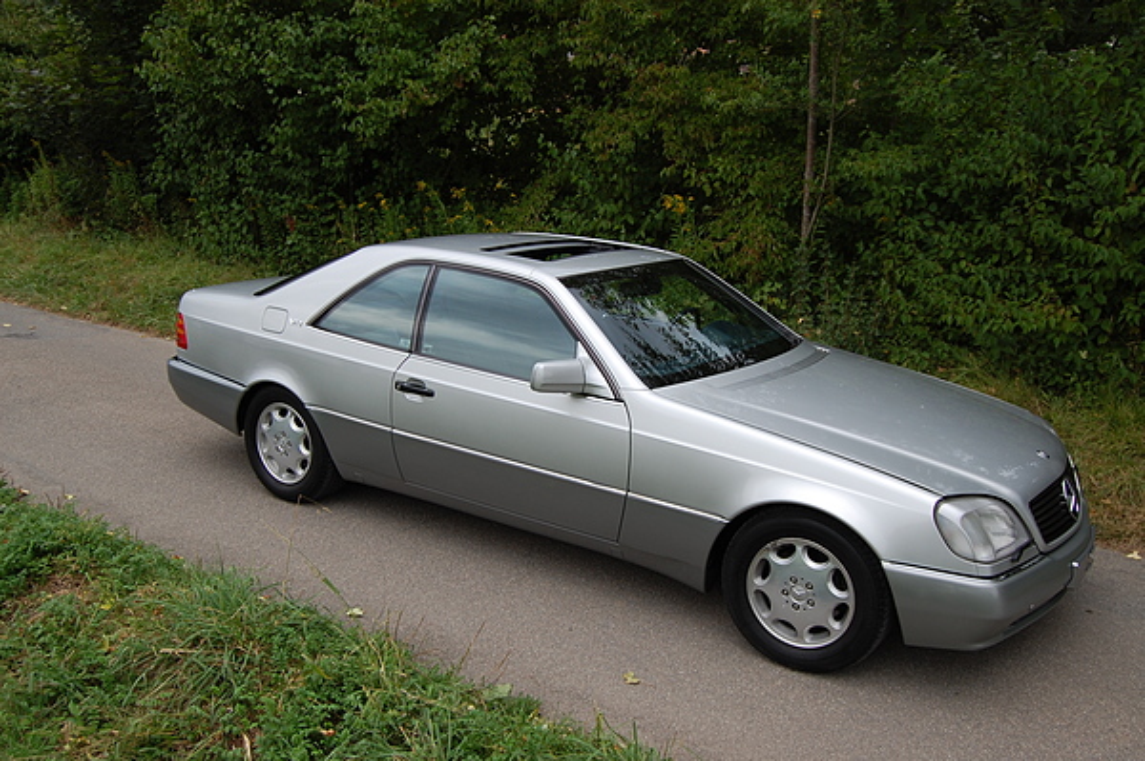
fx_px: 1049
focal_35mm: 33
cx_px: 572
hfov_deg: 57.3
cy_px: 380
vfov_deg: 39.9
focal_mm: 22
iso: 200
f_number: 6.3
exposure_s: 1/160
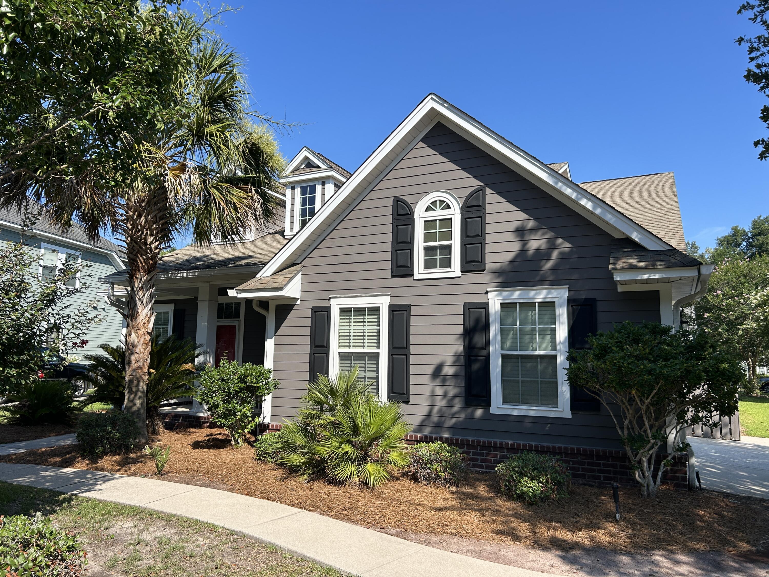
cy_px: 288
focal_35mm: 26
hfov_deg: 67.3
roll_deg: -0.9
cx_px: 384
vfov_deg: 53.1
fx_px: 578
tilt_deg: +5.8
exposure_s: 1/2695
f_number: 1.5
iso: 50
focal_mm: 5.7
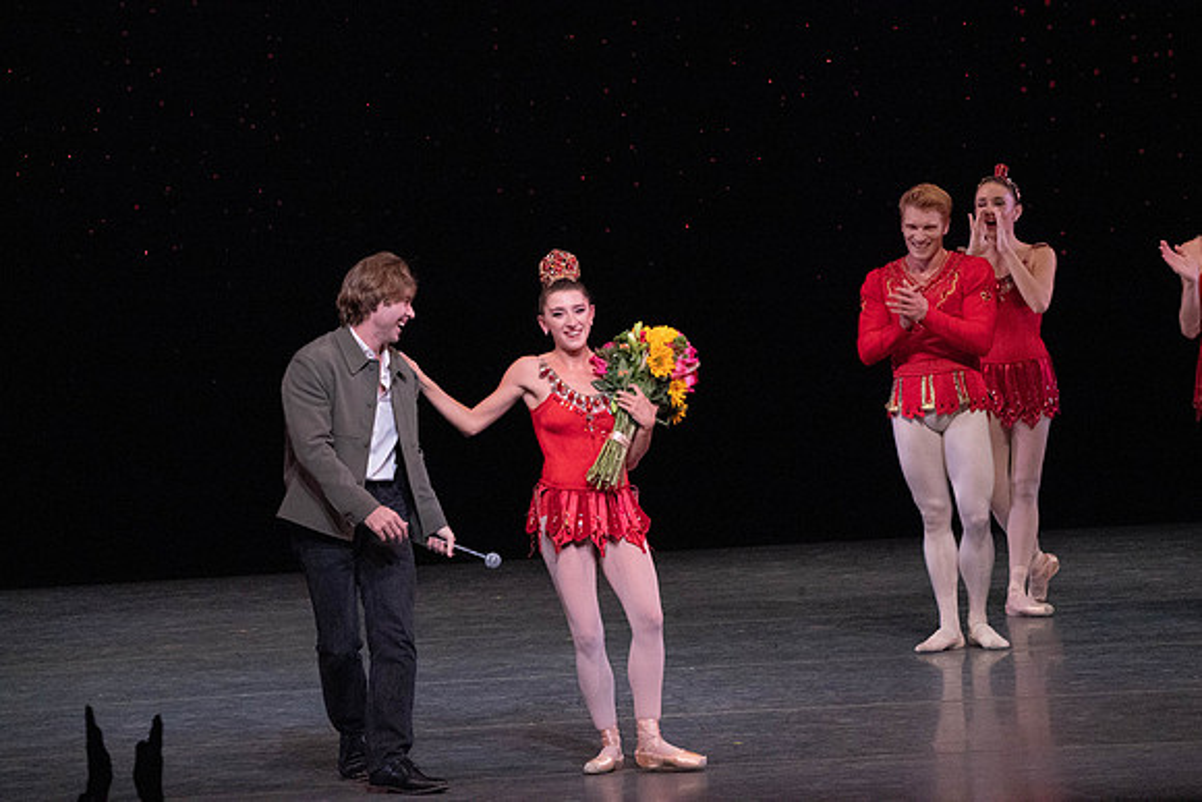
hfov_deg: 6.1
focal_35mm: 336
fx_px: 11221
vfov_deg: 4.1
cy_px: 401
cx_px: 601
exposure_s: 1/500
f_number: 14
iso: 16000
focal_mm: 336
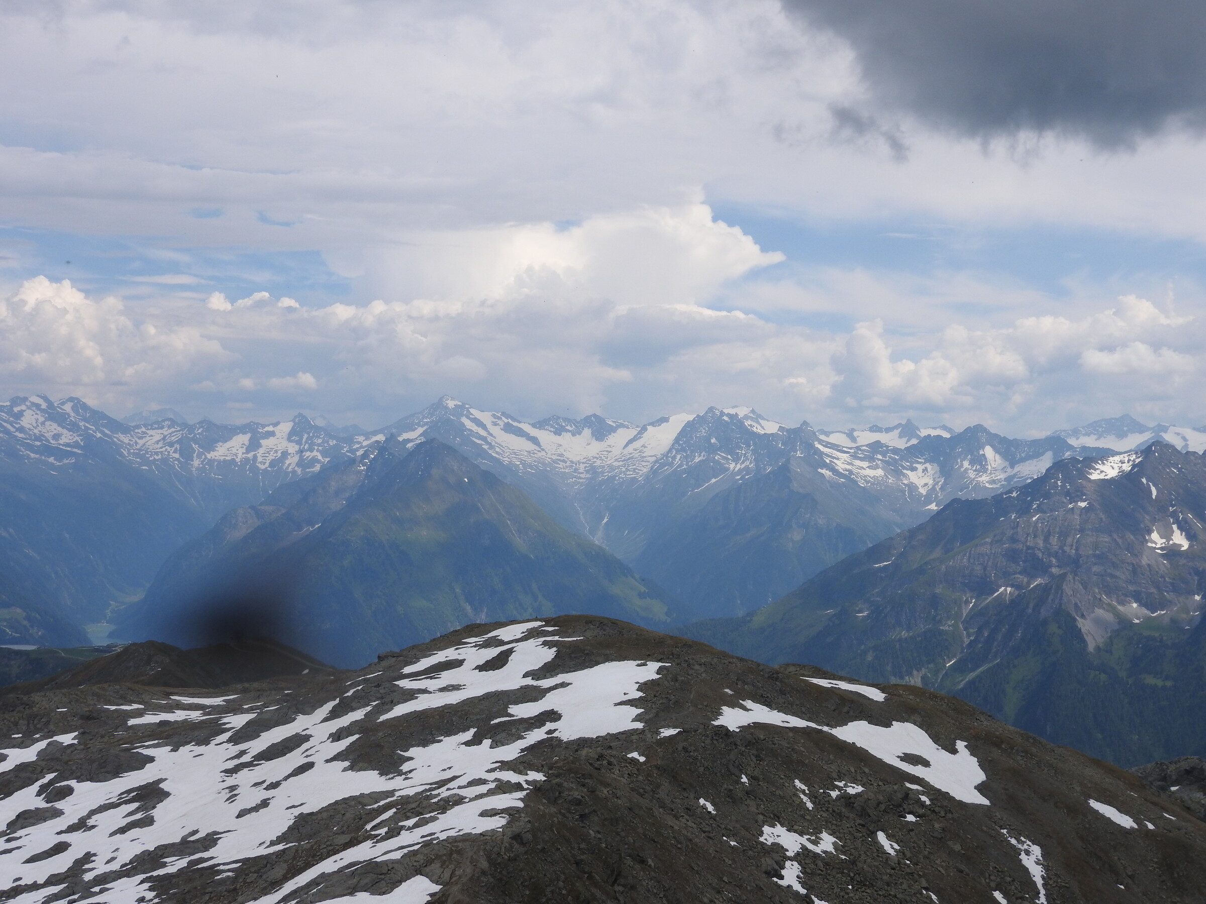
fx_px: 1742
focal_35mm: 50
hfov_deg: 38.2
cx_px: 603
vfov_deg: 29.1
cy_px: 452
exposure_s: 1/1600
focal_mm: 9
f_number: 4
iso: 100
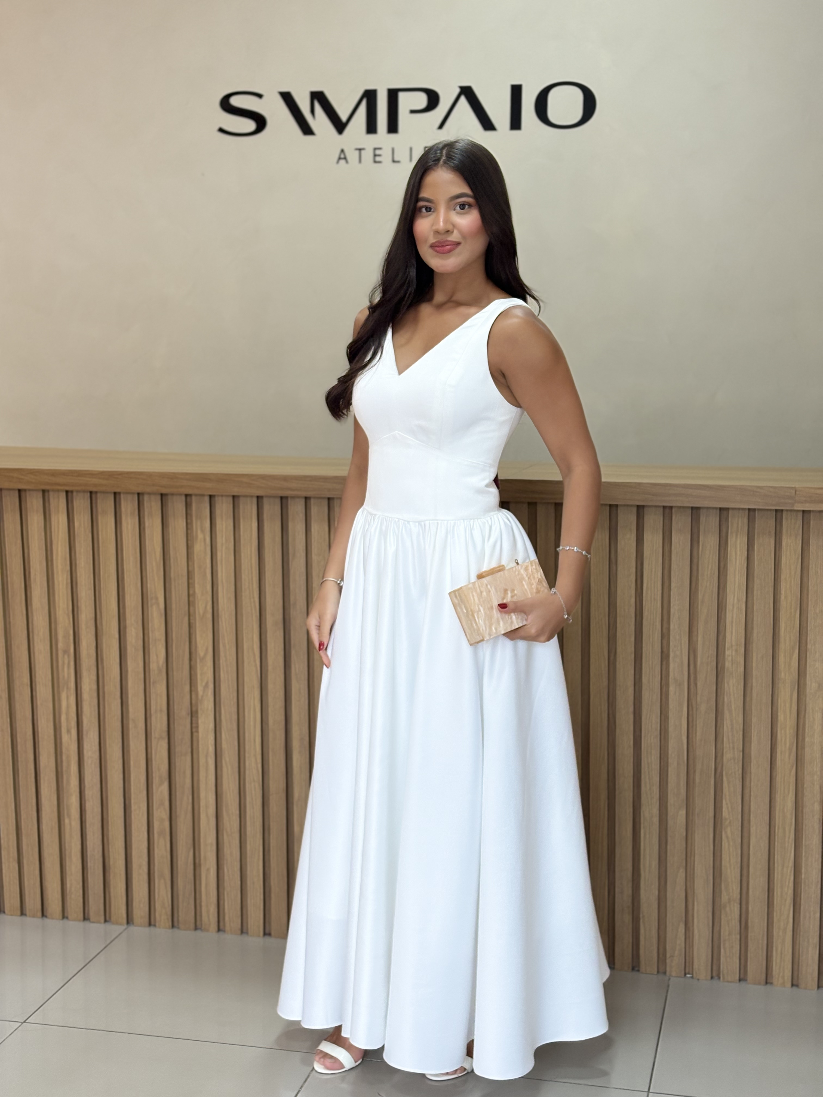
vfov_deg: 36.8
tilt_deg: -7.6
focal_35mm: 52
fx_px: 1648
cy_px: 548
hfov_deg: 28.0
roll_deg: +0.0
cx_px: 412
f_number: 1.6
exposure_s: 1/120
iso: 80
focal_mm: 5.96
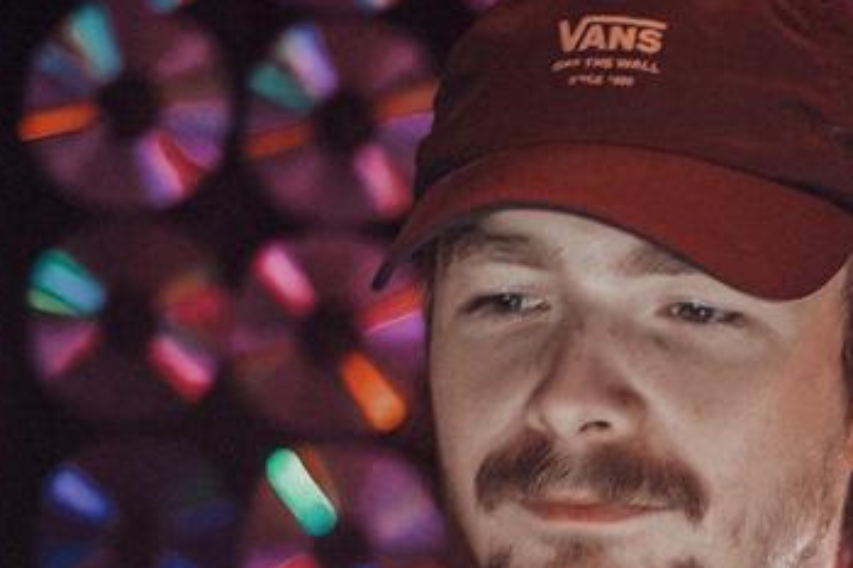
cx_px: 1016
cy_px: 1238
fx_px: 4547
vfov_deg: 6.8
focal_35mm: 192
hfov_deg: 10.5
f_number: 1.2
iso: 2500
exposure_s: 1/60
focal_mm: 35
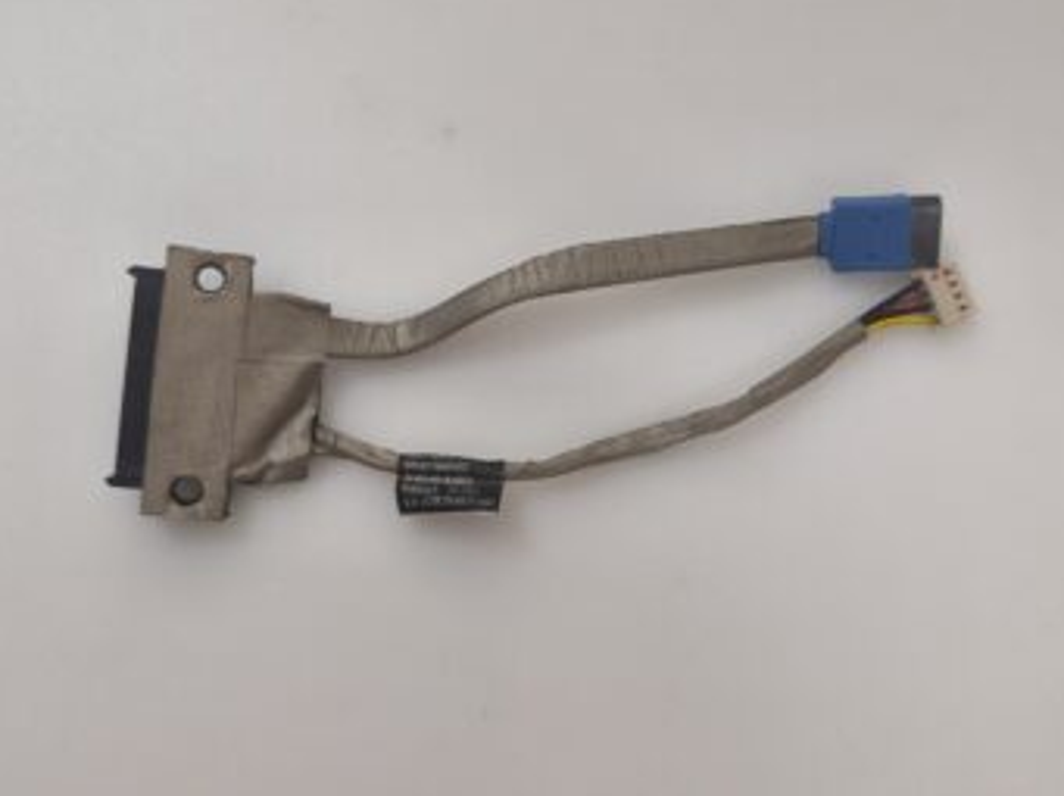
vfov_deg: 39.6
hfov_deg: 51.4
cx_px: 534
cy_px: 389
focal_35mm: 36
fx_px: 1105
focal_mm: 6.57
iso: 400
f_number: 1.6
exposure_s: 1/50
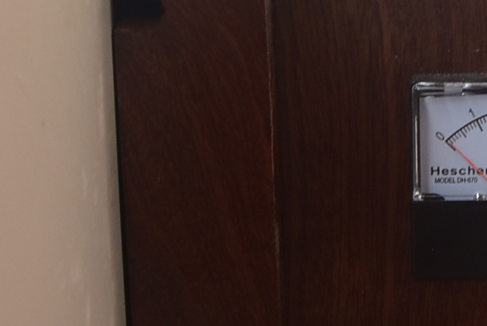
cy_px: 132
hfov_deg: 17.3
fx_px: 1543
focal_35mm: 114
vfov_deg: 12.0
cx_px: 538
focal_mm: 20
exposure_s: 1/60
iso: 400
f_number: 8
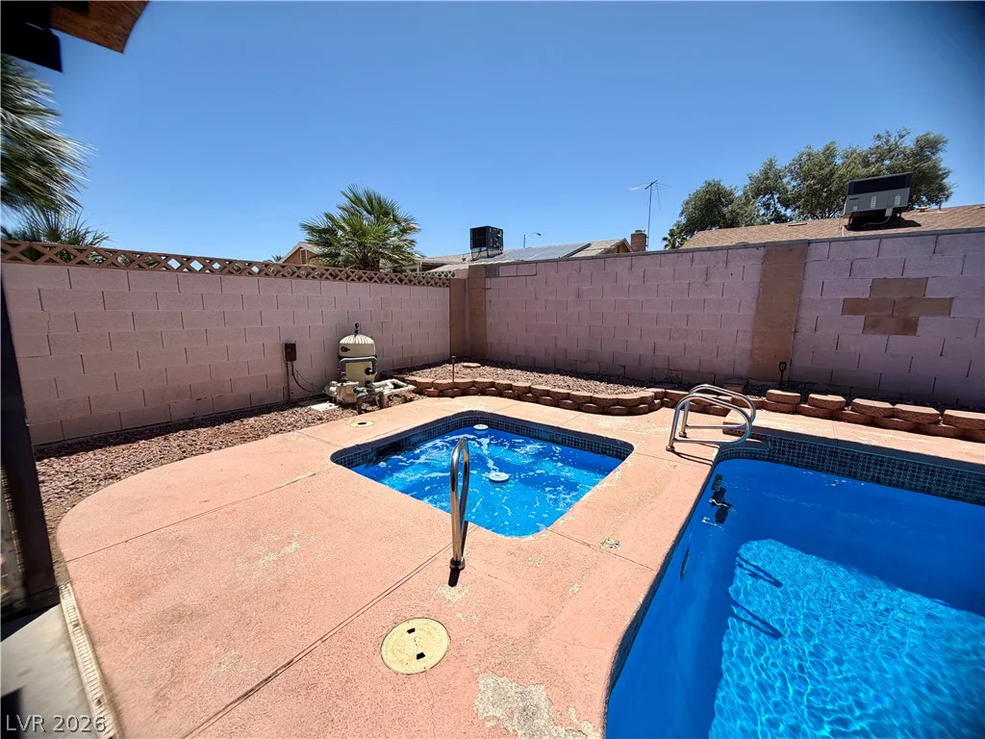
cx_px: 492
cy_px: 370
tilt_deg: -8.5
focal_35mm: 14
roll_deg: -0.1
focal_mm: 2.22
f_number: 2.2
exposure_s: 1/1033
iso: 20
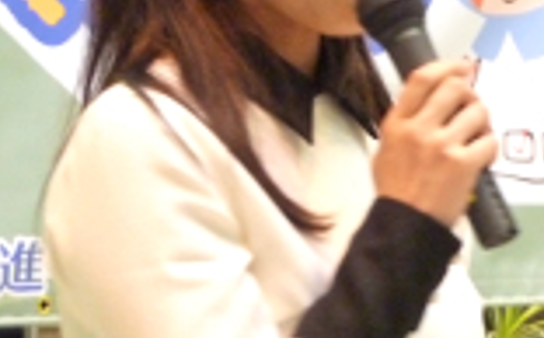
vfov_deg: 1.9
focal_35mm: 707
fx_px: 10467
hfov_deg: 3.0
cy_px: 160
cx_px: 694
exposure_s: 1/13
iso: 800
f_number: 4.7
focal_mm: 42.6
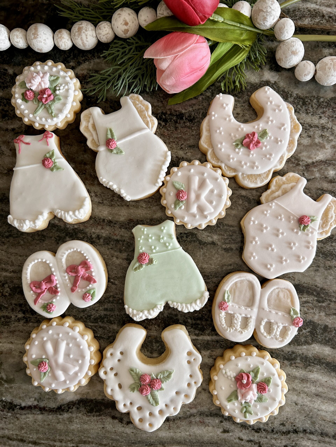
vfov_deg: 67.3
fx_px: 336
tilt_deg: -86.5
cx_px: 168
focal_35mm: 26
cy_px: 224
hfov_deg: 53.1
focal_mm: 5.7
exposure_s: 1/121
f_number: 1.5
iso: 100
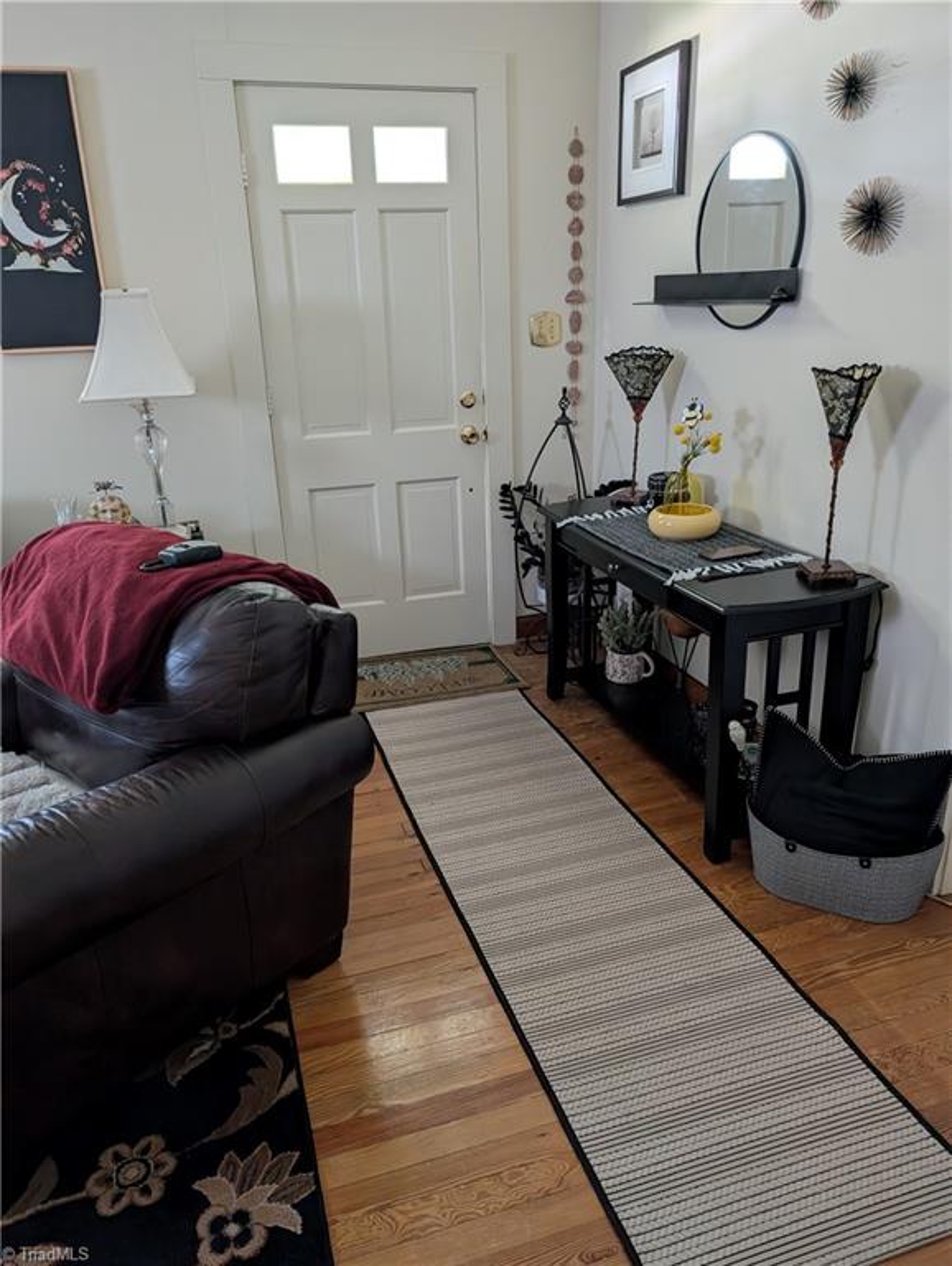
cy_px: 633
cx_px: 476
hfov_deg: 56.9
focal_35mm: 24
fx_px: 878
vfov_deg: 71.5
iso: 520
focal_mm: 6.9
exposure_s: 1/45.8
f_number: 1.68
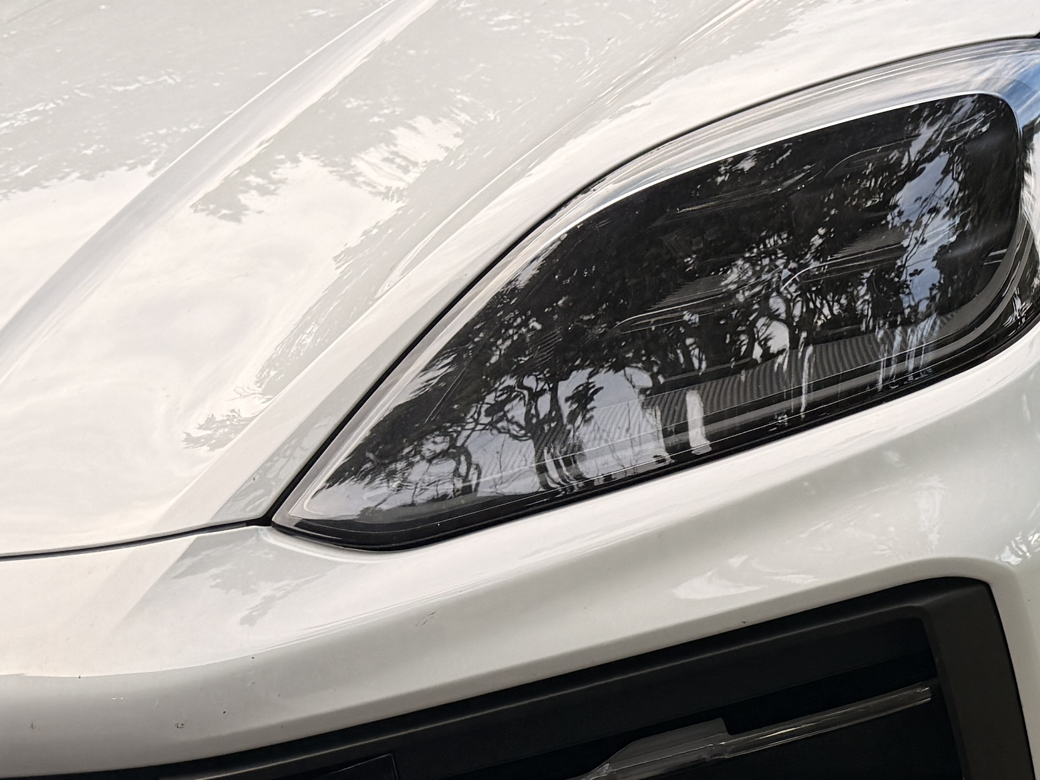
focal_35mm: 78
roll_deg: +9.7
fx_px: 2343
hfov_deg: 24.2
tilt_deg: -19.6
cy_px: 508
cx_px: 979
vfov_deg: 18.8
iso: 80
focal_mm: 6.76
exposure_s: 1/395
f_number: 1.78
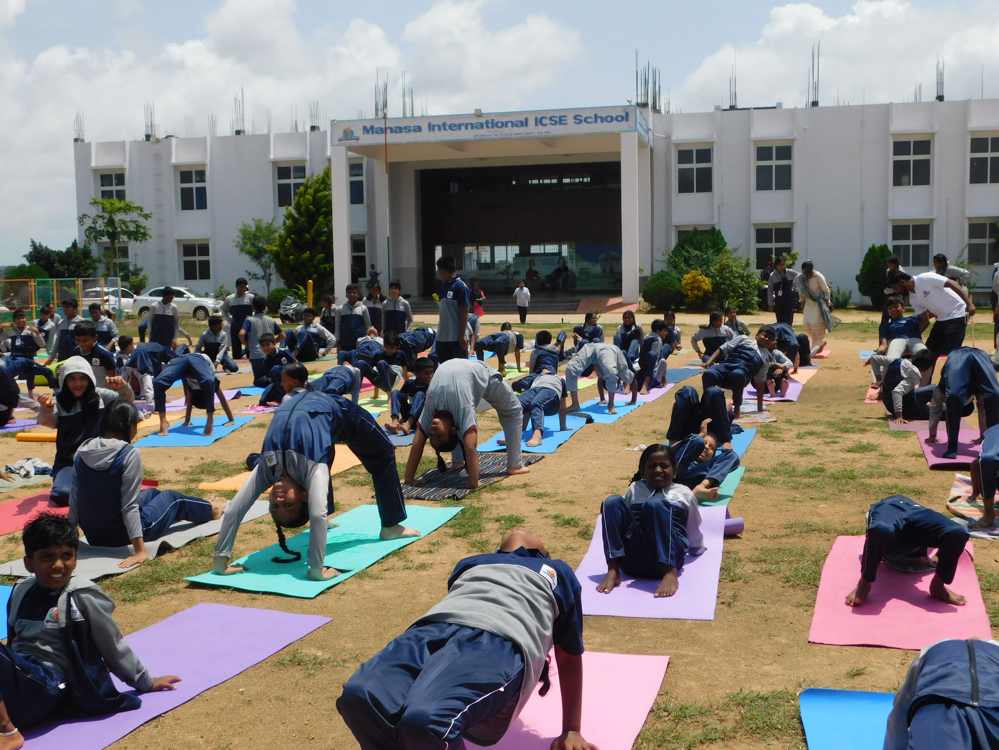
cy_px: 375
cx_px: 500
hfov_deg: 46.8
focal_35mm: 40
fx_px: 1154
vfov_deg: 36.0
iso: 125
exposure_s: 1/1500
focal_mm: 7.1
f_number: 3.6
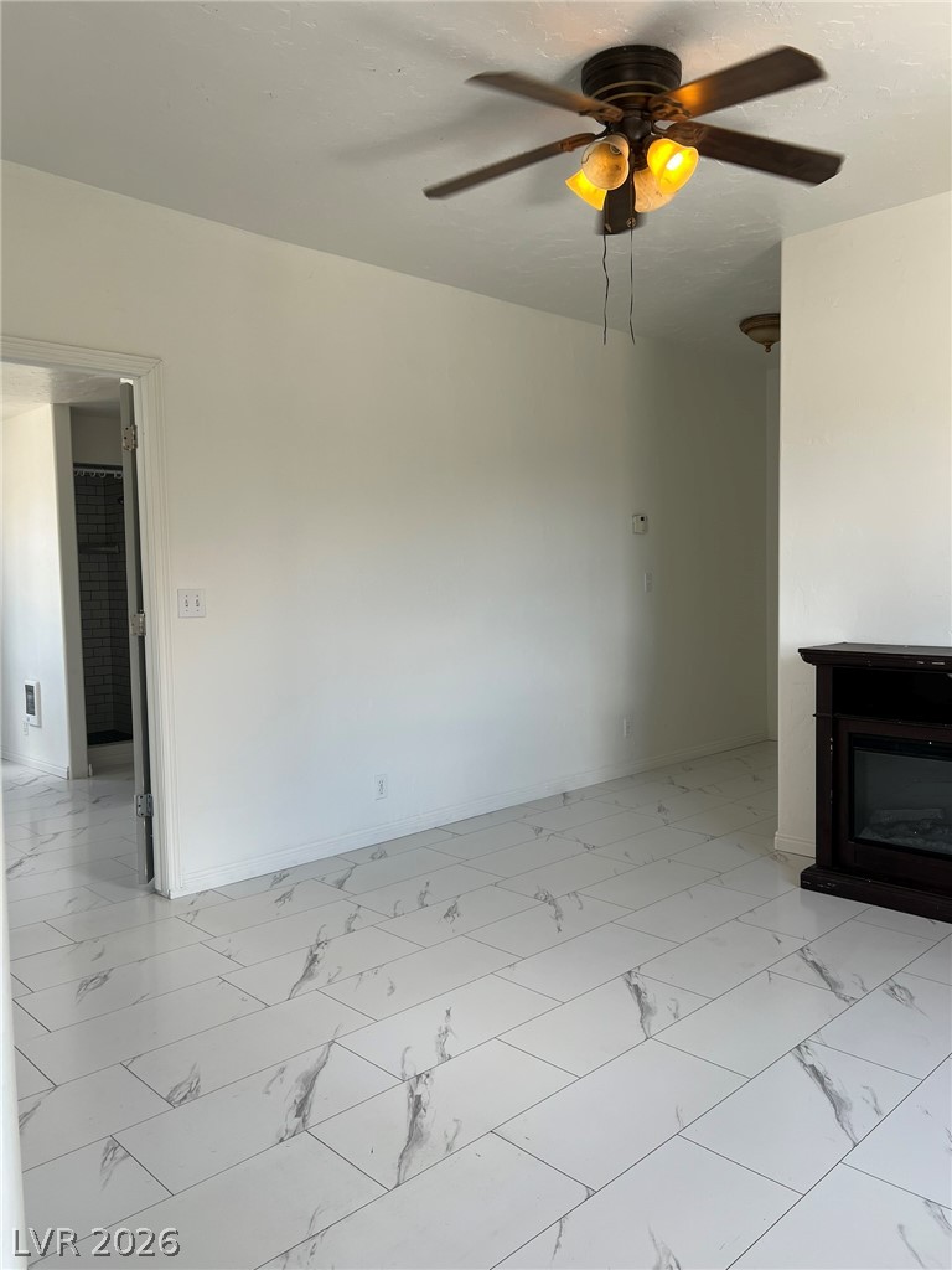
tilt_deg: -2.7
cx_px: 476
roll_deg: +1.2
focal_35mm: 26
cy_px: 635
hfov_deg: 53.1
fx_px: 953
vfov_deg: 67.3
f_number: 1.5
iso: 32
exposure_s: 1/120
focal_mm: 5.7
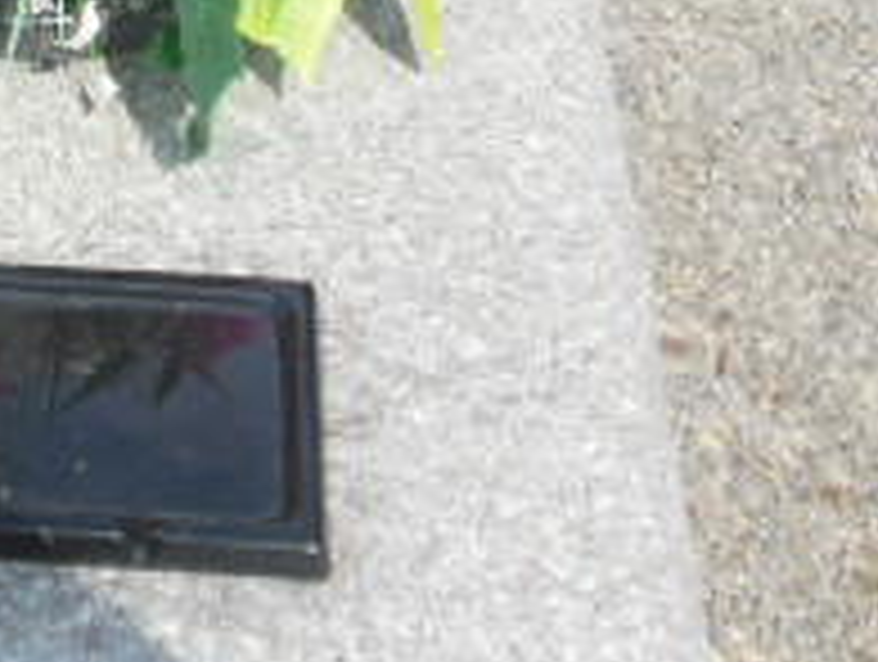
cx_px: 90
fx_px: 2414
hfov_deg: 20.2
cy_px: -311
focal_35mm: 95
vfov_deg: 14.6
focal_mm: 5.2
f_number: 3.3
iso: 125
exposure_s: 1/1250
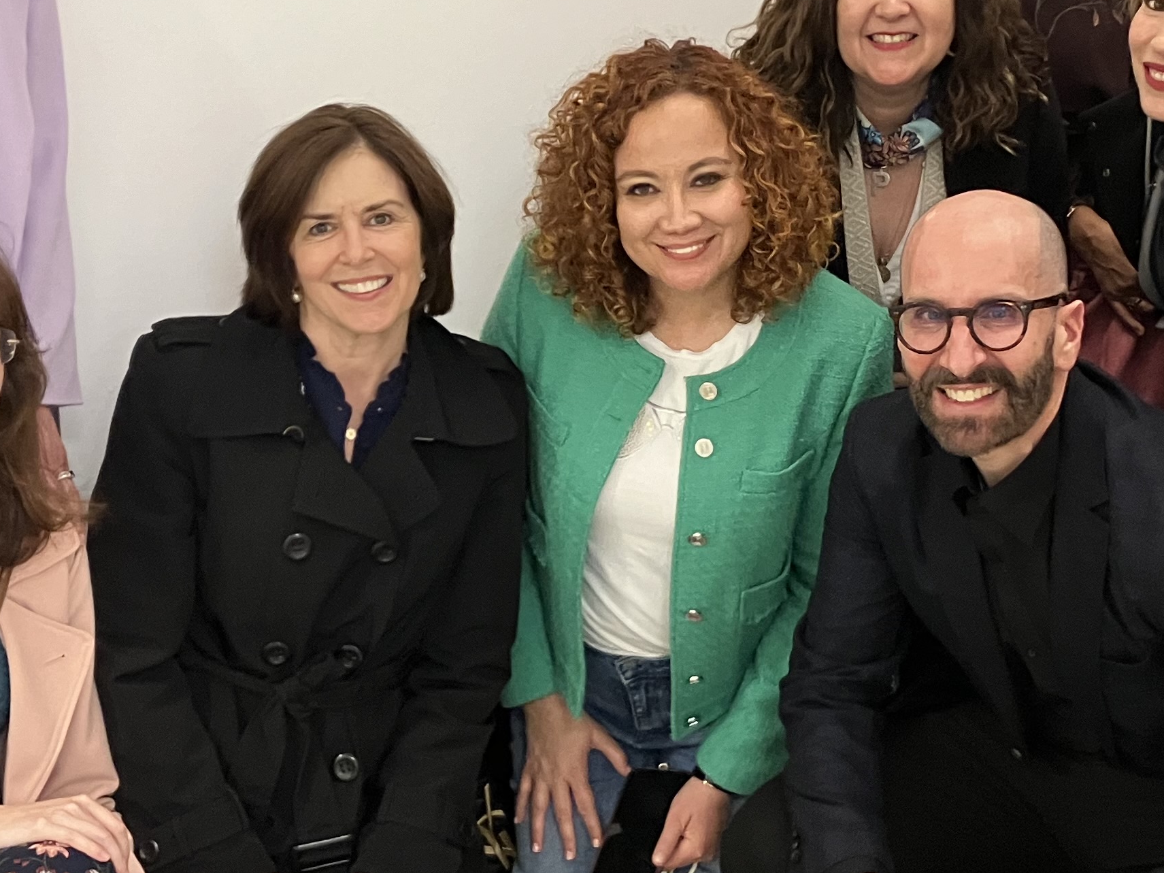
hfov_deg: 29.3
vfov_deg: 22.2
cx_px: 688
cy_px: 376
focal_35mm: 66
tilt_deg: -15.5
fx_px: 2219
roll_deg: +1.9
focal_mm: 3.99
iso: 200
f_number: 1.8
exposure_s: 1/60
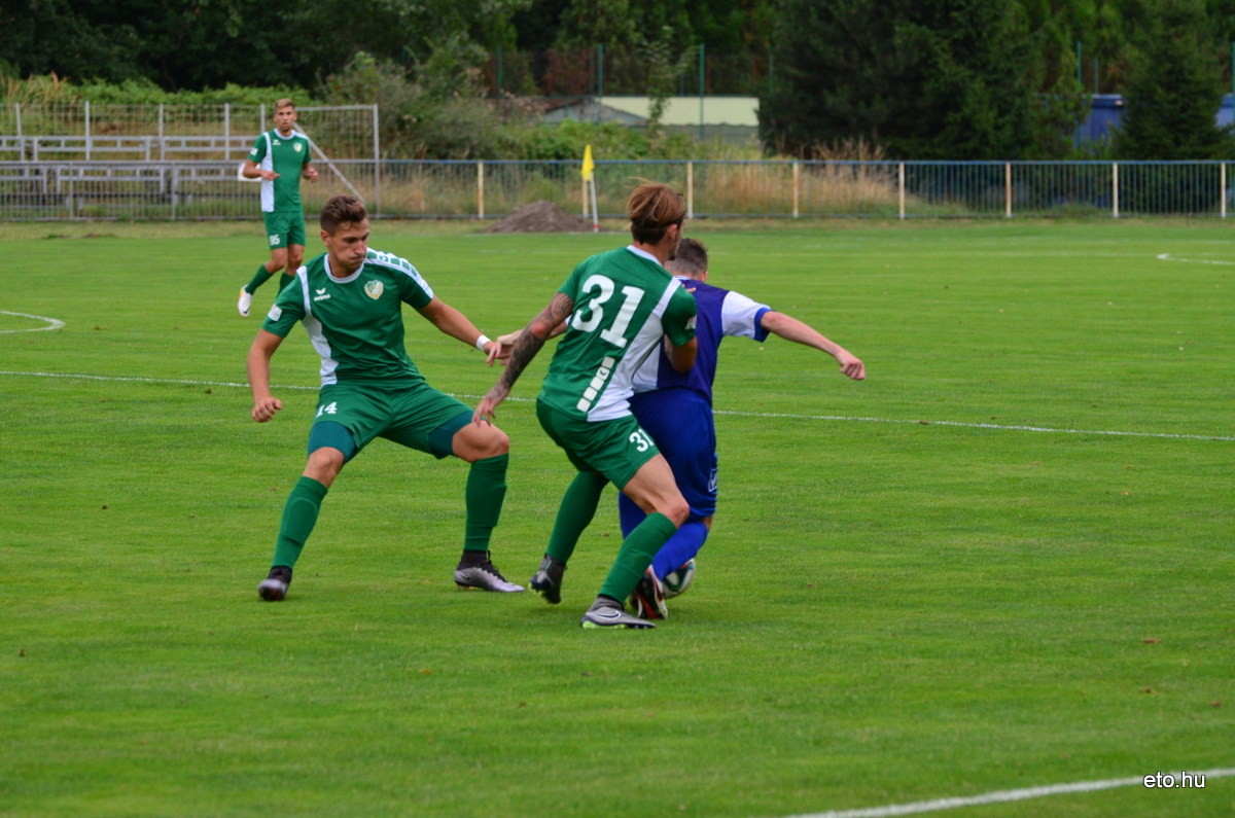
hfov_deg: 11.0
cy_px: 409
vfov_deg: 7.3
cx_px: 618
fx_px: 6419
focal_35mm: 188
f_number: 4.8
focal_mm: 125
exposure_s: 1/320
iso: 800
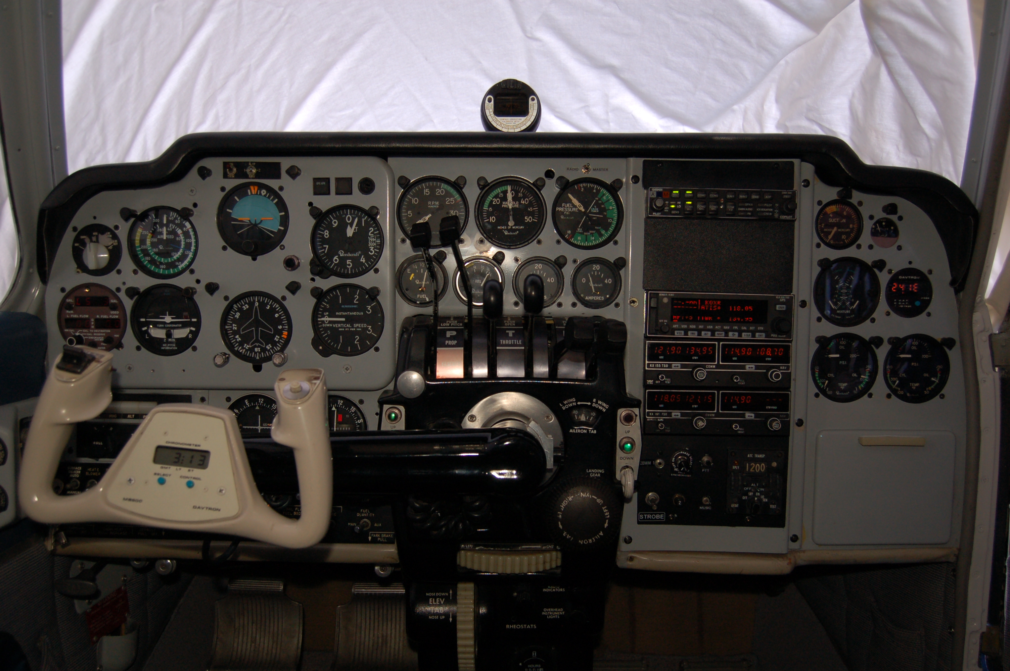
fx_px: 841
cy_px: 336
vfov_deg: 43.5
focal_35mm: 30
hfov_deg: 62.0
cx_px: 505
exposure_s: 1/100
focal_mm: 20
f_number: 3.8
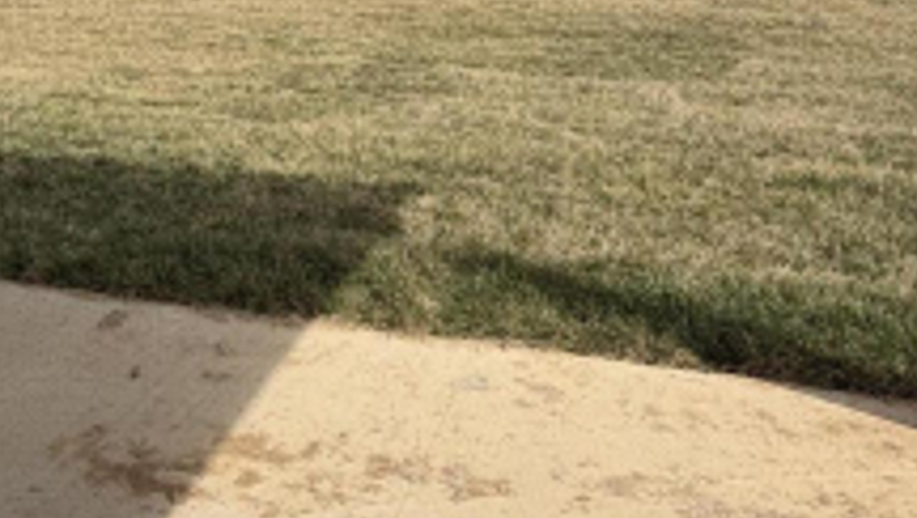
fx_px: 1144
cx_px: 227
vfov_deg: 23.6
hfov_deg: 42.3
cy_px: -81
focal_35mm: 47
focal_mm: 2.22
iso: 20
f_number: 2.2
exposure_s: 1/985
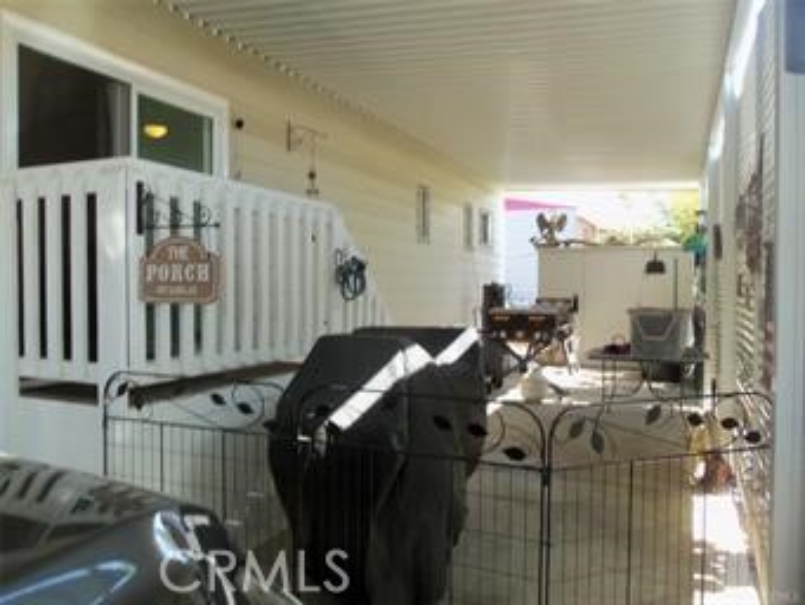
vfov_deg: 48.3
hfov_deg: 61.6
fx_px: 675
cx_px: 402
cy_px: 302
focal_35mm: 29
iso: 80
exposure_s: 1/60
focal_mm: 5.2
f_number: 3.4
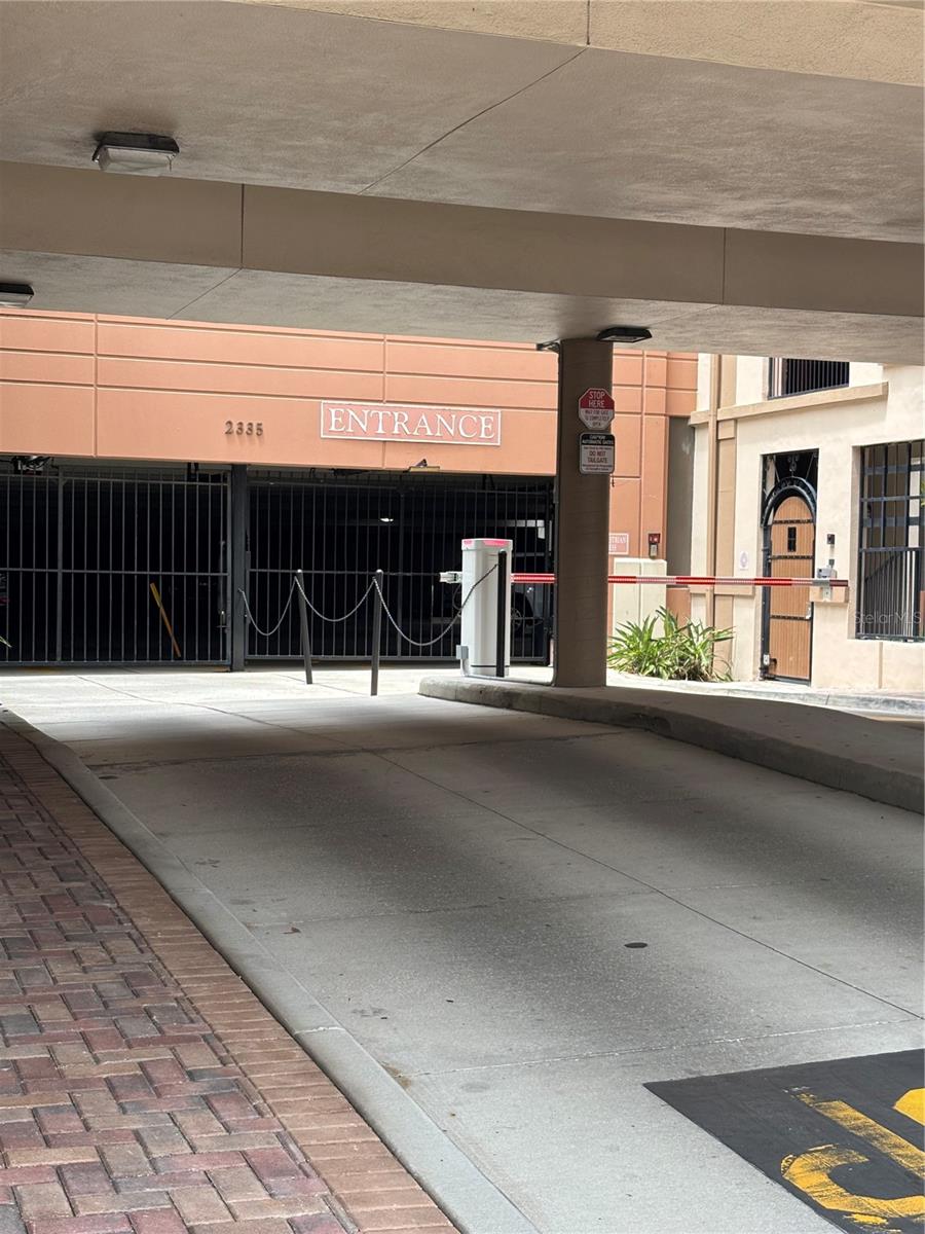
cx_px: 462
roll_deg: -1.9
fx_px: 1853
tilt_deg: -1.2
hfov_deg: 28.0
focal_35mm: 52
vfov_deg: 36.8
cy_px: 617
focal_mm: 5.96
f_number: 1.6
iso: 32
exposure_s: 1/224
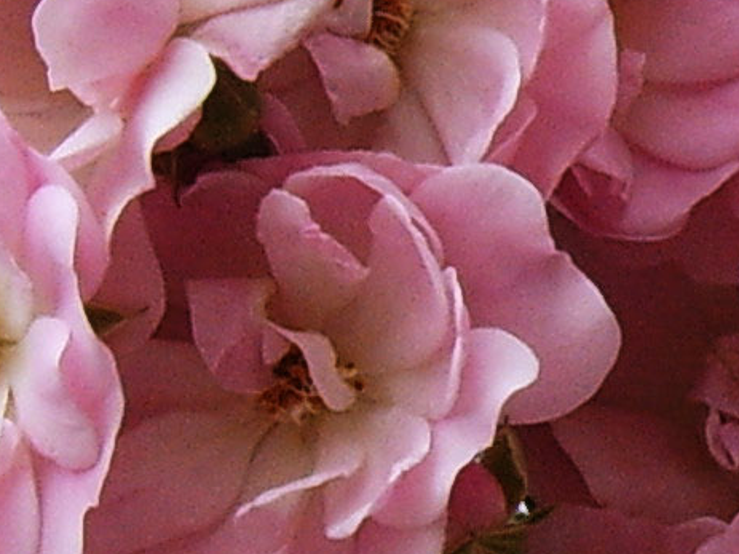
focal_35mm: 252
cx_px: 1167
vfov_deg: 5.9
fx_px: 5378
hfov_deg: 7.7
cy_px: 417
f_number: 6.4
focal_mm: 7.5
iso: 50
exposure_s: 1/180
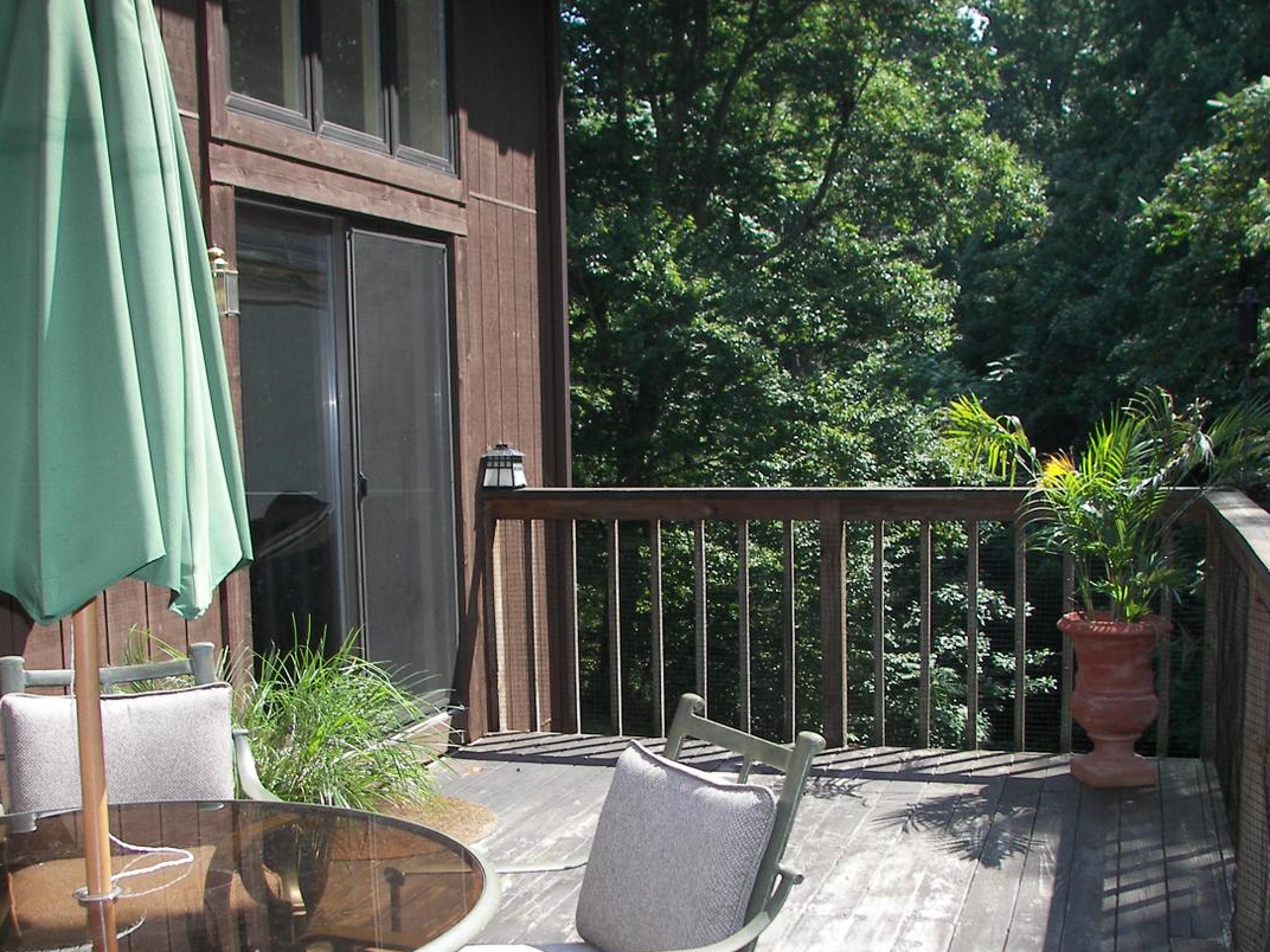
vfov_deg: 33.5
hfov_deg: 43.8
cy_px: 566
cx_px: 583
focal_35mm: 43
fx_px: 1578
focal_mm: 6
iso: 50
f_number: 2.8
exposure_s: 1/320
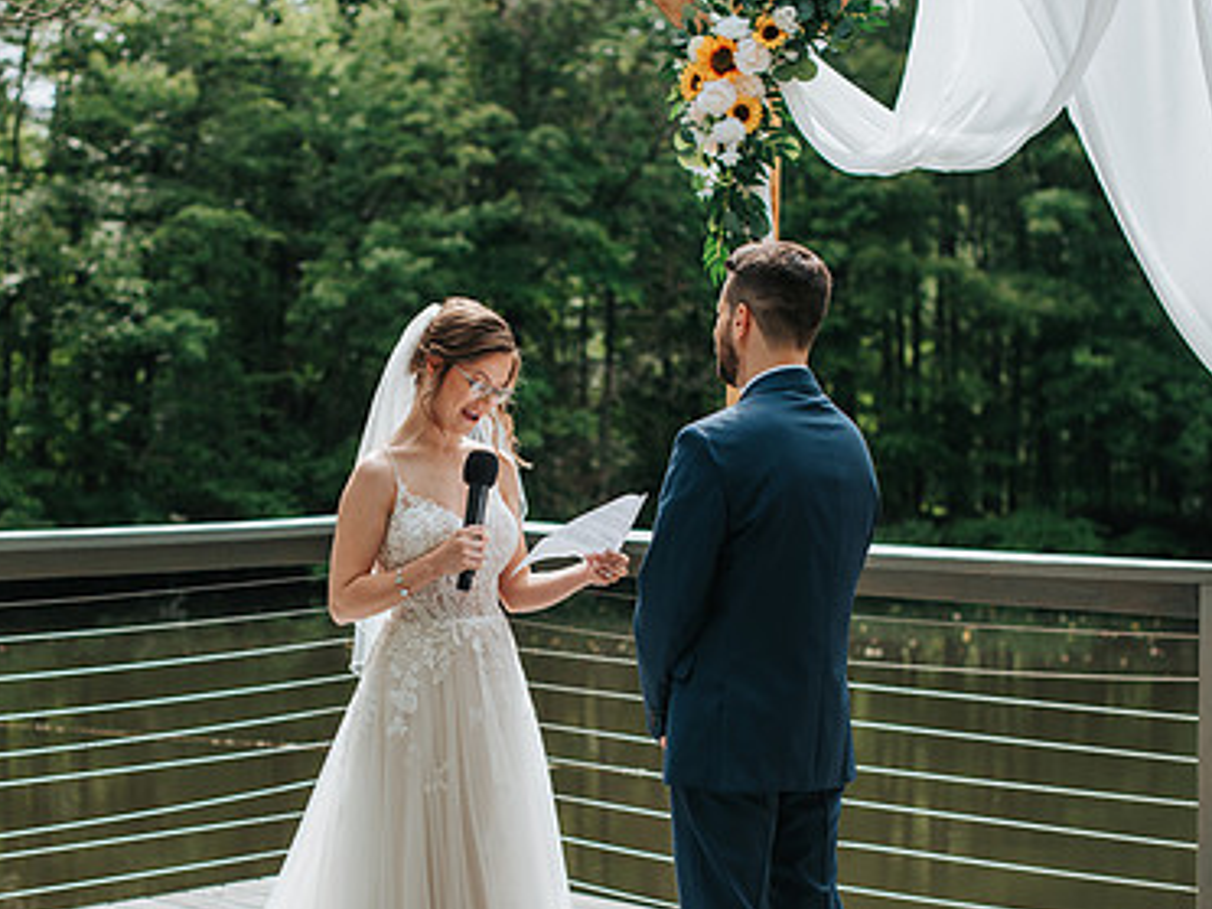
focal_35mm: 75
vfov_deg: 19.6
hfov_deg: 25.9
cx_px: 450
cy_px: 601
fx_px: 2626
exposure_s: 1/800
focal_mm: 50
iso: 125
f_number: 2.8
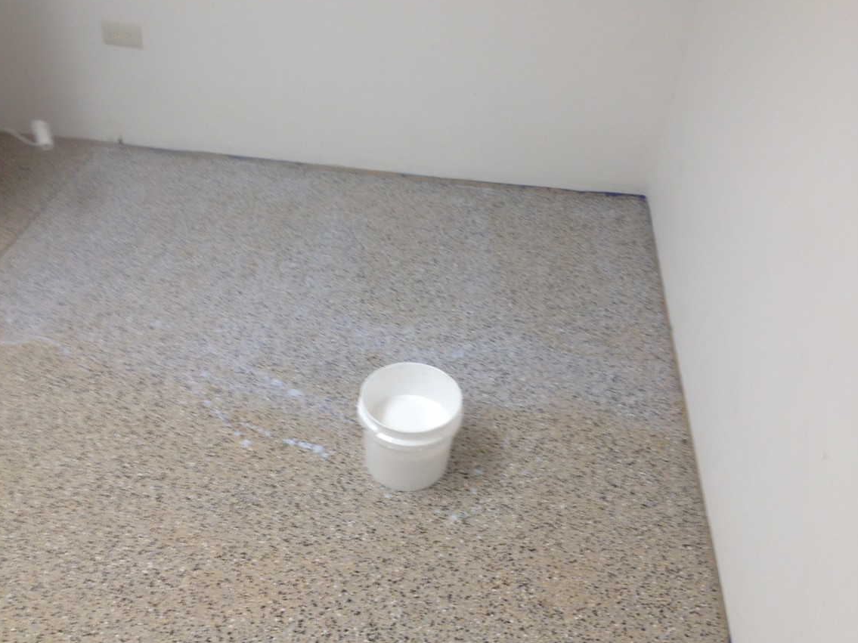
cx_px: 410
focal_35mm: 37
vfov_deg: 38.7
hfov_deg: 50.1
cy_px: 318
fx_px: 917
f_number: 2.4
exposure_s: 1/20
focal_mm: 4.28
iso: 50
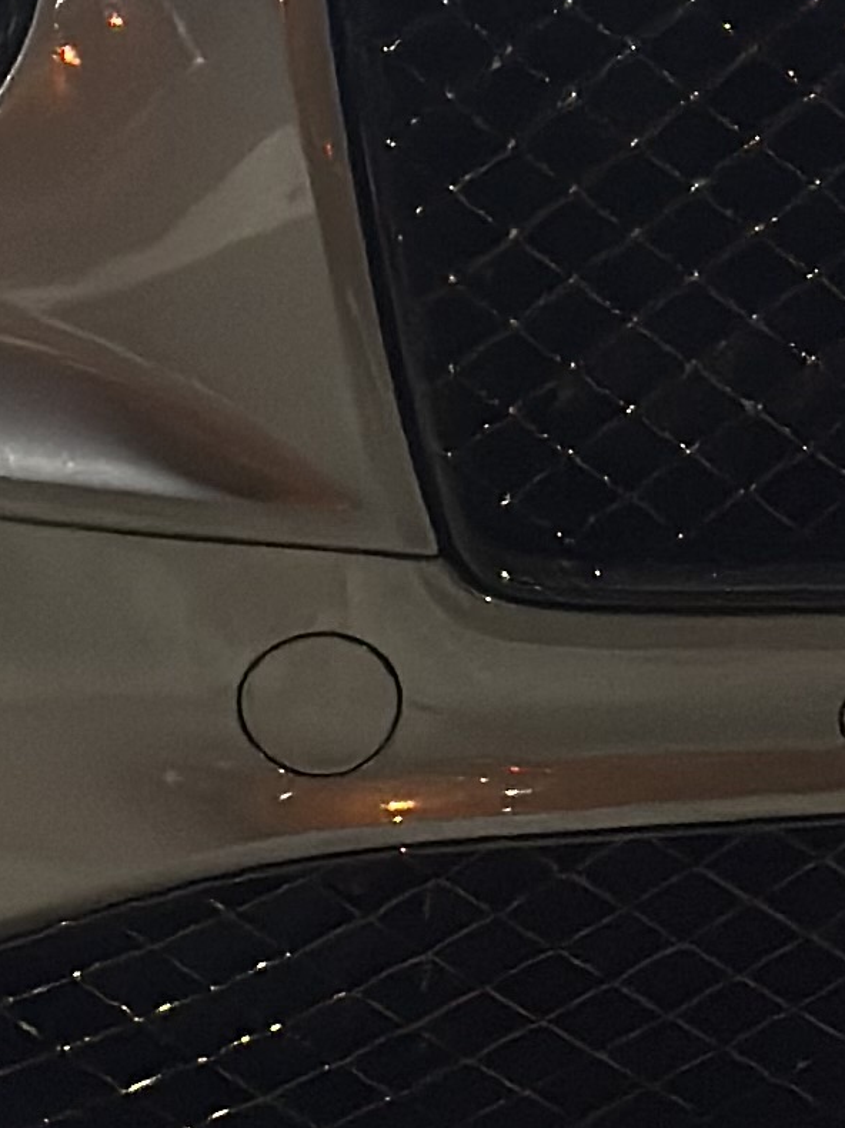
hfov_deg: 5.9
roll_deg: +0.1
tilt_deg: -15.6
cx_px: -842
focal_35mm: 245
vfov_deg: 7.9
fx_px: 7978
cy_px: -503
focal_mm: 6.86
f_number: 1.78
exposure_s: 1/50
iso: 400
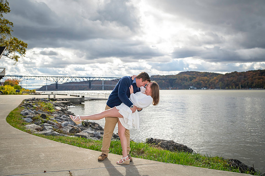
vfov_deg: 37.3
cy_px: 88
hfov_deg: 53.8
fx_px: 261
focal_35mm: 35
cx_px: 132
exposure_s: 1/8000
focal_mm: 35
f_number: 3.5
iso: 1250
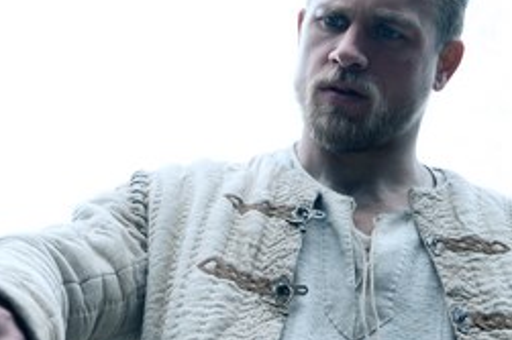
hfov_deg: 21.4
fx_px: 1350
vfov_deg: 14.4
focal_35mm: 95
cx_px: 188
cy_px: 224
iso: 400
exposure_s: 1/250
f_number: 4.5
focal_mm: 34
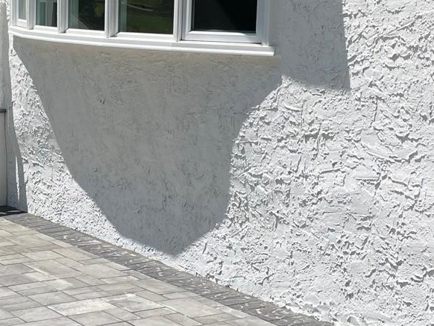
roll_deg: -0.3
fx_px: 1129
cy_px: 181
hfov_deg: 21.2
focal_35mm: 90
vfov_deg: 16.4
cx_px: 28
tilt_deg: -9.7
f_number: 1.6
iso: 32
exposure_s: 1/4651
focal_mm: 4.2
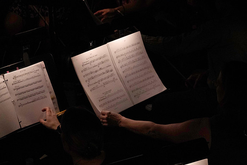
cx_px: 124
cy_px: 82
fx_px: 796
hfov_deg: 17.6
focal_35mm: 116
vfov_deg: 11.8
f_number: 18
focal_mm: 116
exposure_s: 1/320
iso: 25600
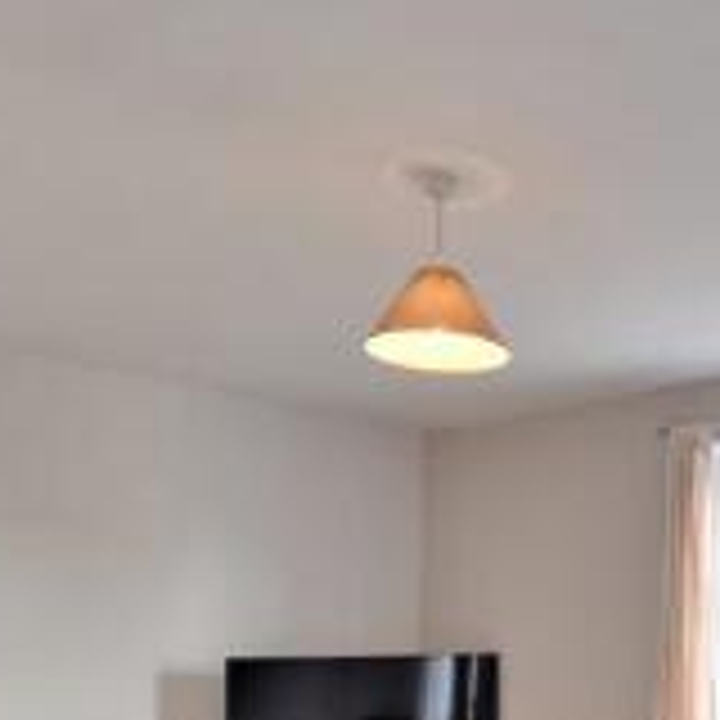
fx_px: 894
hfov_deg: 41.9
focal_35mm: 38
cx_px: 576
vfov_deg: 41.5
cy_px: 601
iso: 100
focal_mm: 10
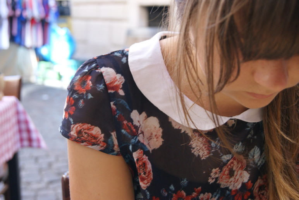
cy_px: 100
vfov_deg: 22.6
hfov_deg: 33.4
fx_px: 498
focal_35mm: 60
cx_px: 150
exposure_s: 1/60
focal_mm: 40
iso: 400
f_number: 5
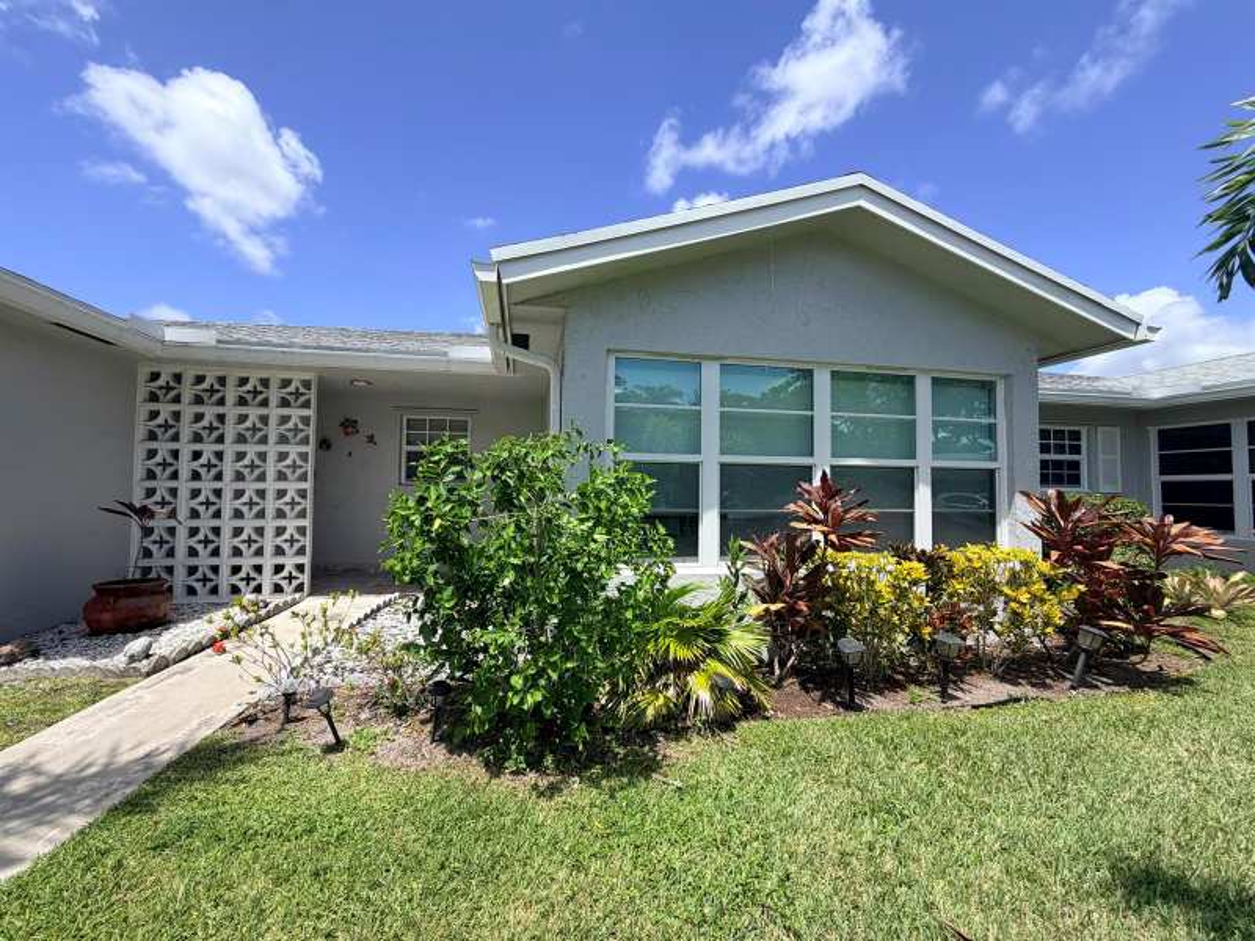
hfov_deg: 102.1
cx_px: 628
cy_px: 470
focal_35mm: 14
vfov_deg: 85.7
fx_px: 508
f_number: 2.2
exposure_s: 1/770
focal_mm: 2.22
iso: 25
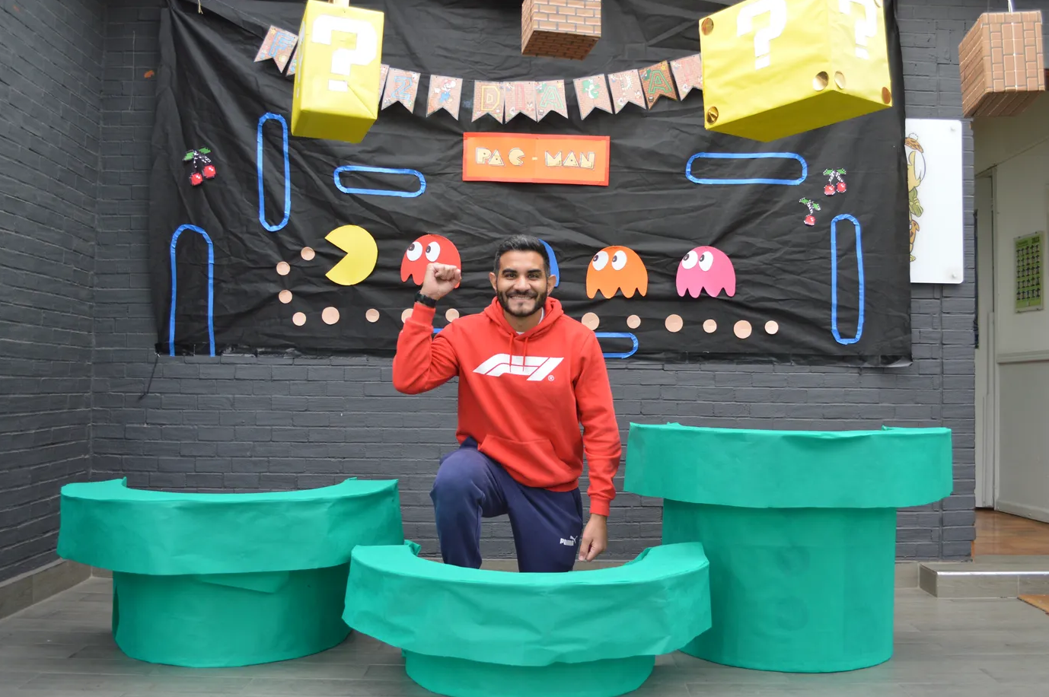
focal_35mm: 34
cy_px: 356
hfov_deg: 55.8
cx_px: 536
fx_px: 990
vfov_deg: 38.8
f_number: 4
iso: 400
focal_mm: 22
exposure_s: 1/60
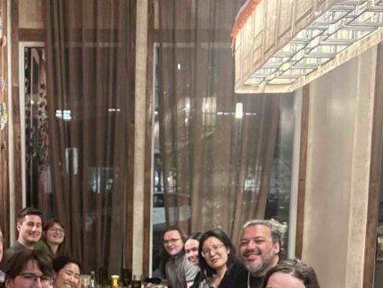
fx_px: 686
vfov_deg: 22.8
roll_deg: -0.1
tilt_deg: -8.1
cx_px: 90
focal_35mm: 62
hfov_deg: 30.6
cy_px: 280
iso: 1000
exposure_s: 1/30
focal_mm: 5.7
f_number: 1.5
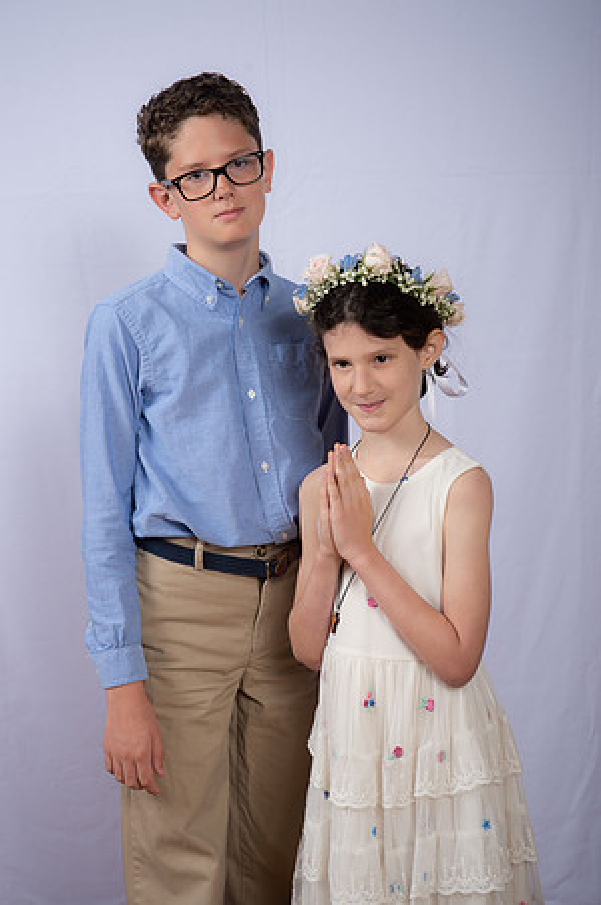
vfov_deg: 30.5
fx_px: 1656
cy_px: 452
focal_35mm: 66
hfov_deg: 20.6
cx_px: 300
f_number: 8
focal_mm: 66
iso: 250
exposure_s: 1/160
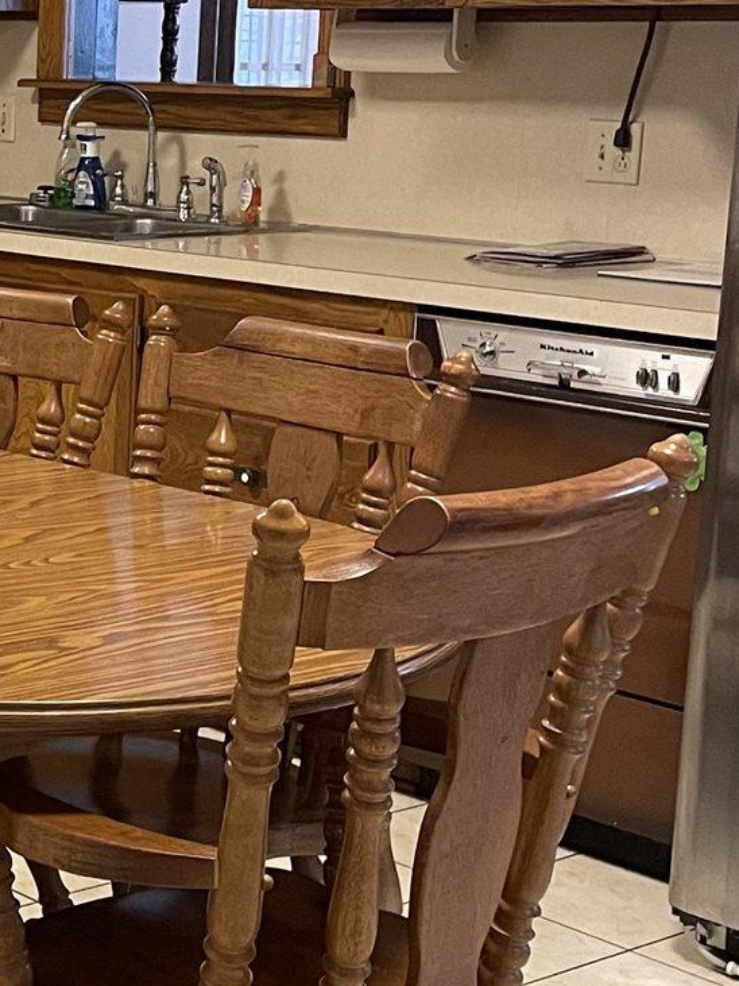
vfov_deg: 23.8
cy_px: 475
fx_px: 2335
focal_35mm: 82
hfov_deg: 17.1
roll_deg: -0.7
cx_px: -159
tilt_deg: -10.1
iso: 400
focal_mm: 4.2
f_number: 1.6
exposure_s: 1/40
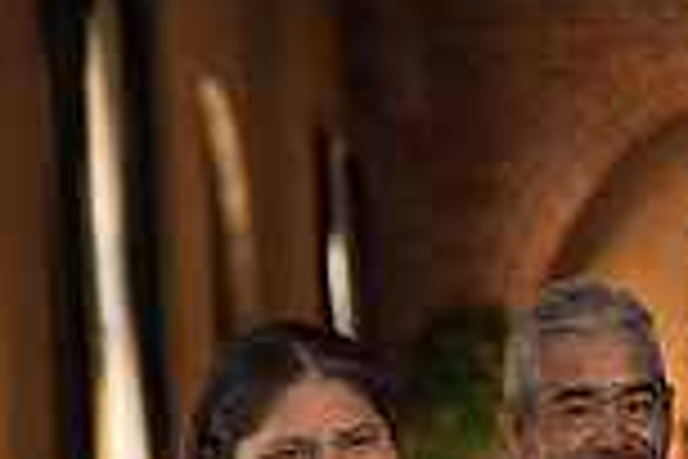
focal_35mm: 251
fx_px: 4797
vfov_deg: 5.4
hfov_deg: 8.1
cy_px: 817
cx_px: 908
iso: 1250
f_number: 3.5
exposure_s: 1/160
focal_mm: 66
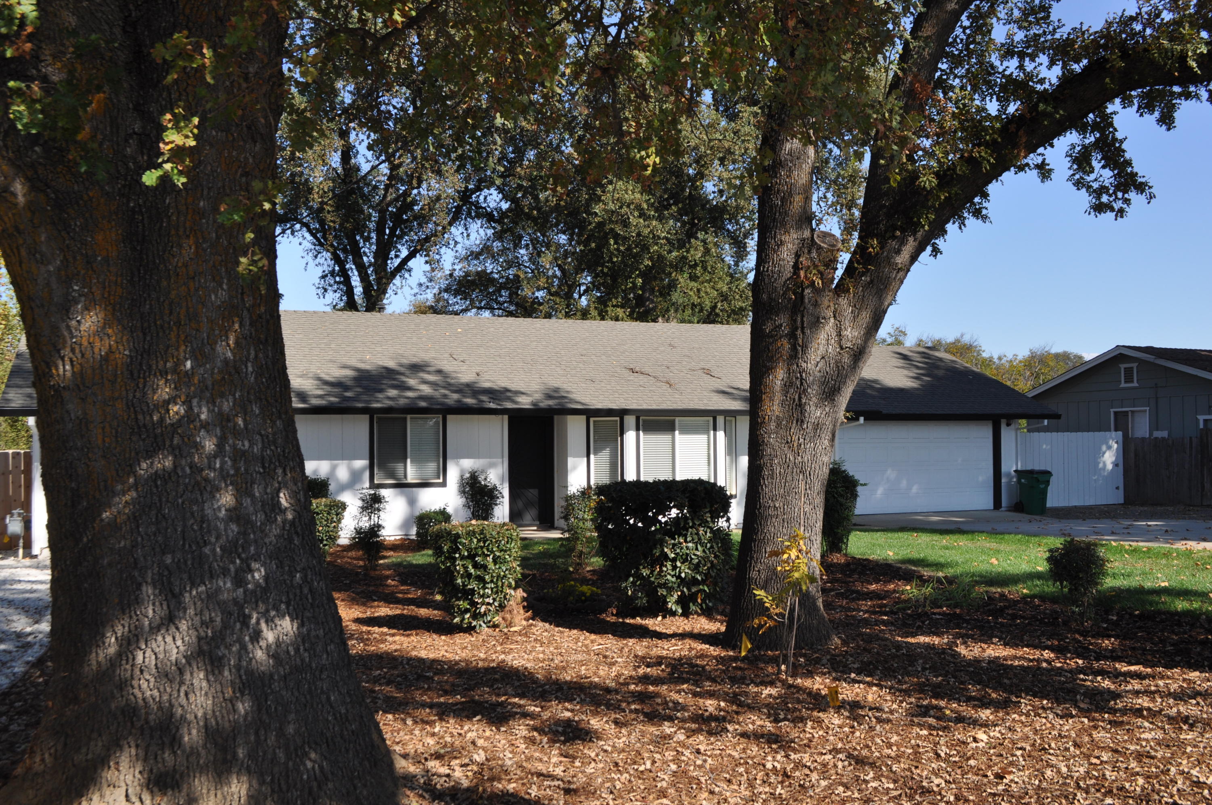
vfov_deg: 39.9
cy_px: 402
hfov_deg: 57.3
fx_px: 1110
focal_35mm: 33
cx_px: 606
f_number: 9
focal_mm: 22
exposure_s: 1/320
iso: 200
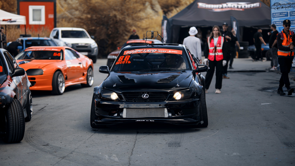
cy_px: 83
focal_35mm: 89
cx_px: 148
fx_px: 697
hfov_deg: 23.9
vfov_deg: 13.6
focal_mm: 85
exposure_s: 1/320
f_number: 1.8
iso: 640
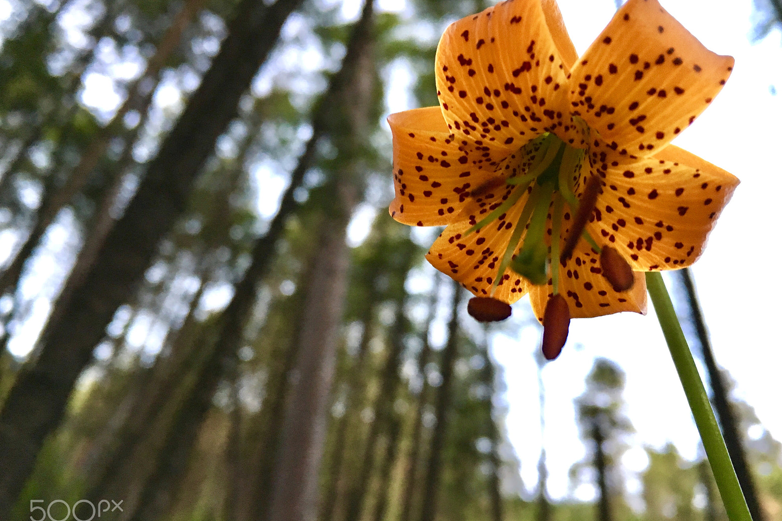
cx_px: 400
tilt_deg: +45.3
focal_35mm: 31
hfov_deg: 60.3
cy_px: 276
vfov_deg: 42.3
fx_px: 673
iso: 125
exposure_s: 1/30
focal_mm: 4.15
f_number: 2.2
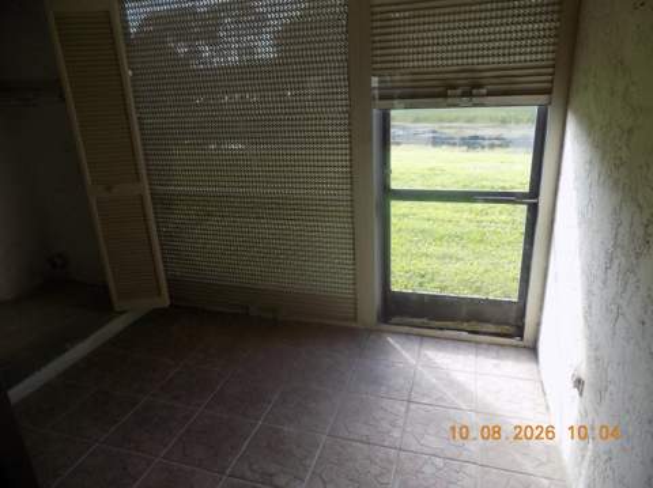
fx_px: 433
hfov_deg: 74.0
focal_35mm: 23
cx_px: 326
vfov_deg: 58.8
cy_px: 244
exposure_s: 1/50
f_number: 3.1
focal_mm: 4
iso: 80
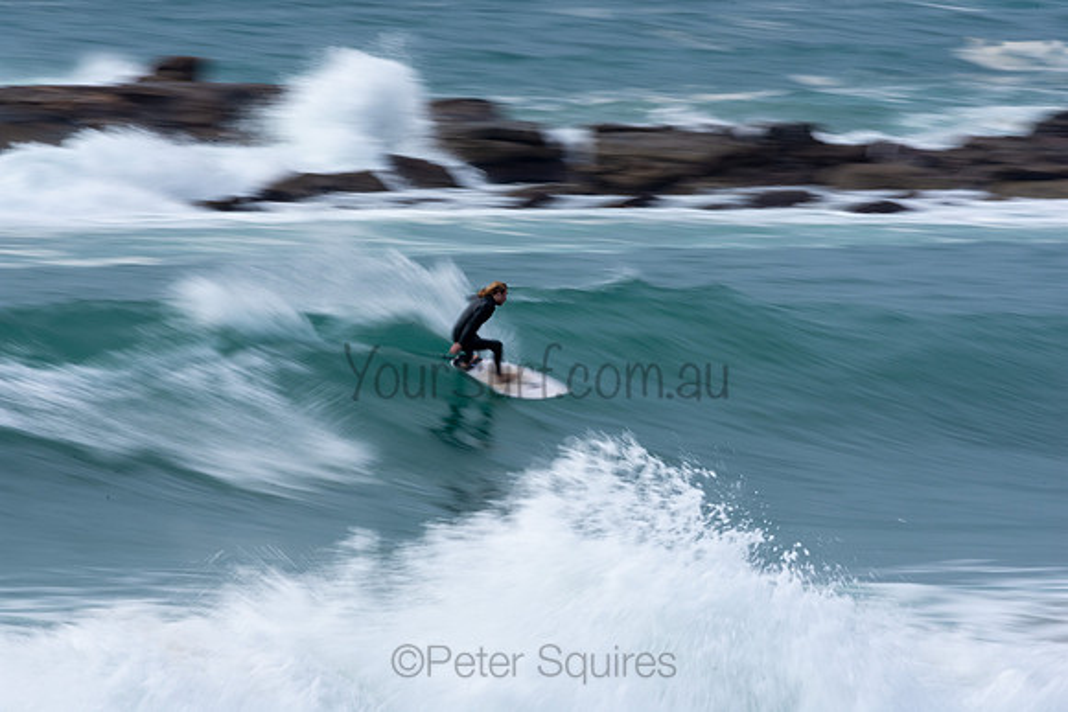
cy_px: 356
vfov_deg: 1.8
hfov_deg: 2.7
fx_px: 22254
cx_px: 534
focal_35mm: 750
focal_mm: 500
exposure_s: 1/20
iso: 100
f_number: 29
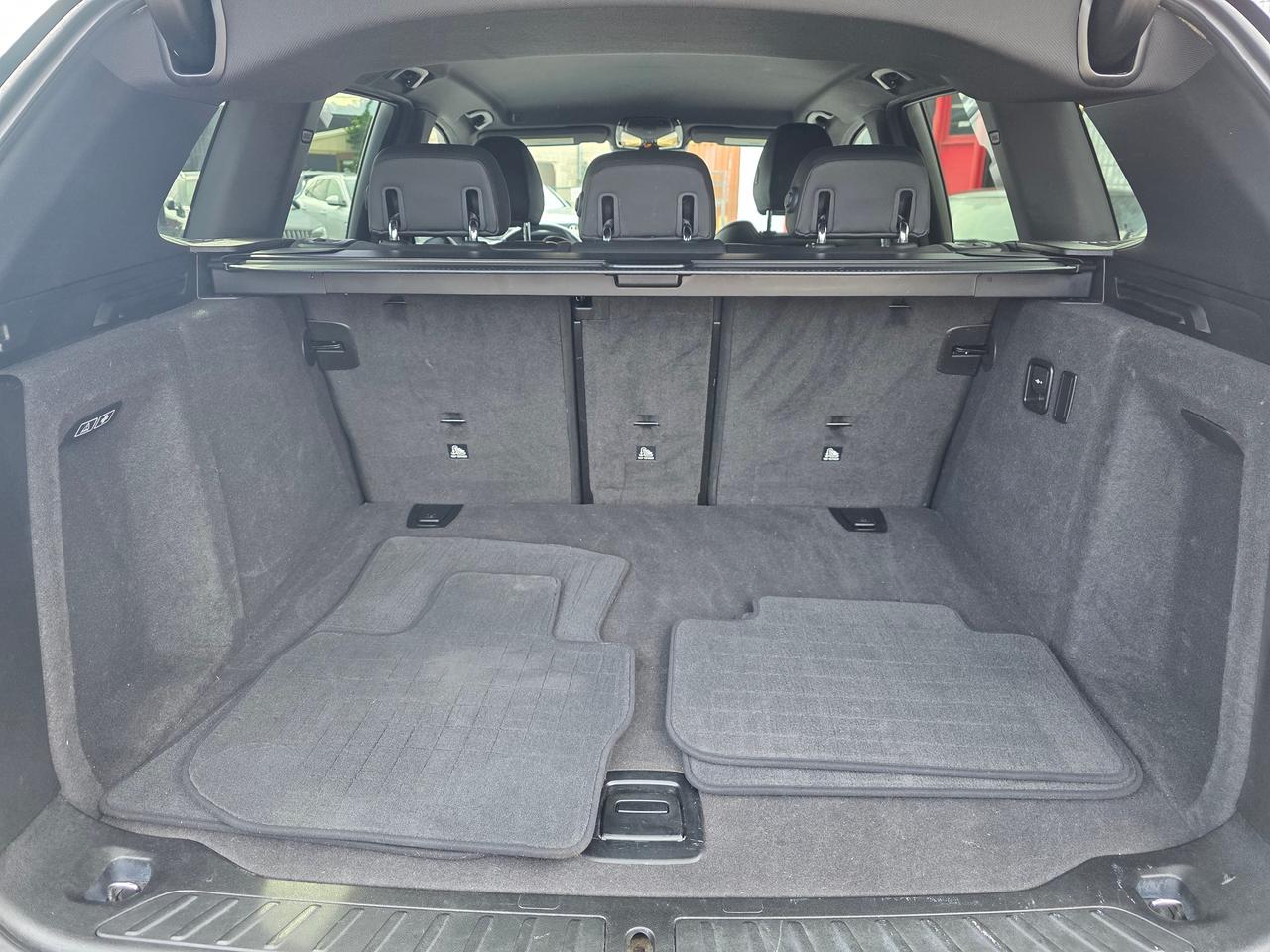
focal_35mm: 23
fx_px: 844
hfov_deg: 73.9
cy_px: 476
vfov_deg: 58.9
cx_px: 635
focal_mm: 6.3
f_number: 1.7
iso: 160
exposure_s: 1/180
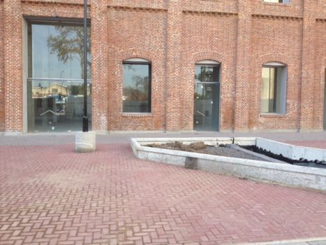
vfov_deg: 40.7
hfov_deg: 52.6
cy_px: 122
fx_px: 330
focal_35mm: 35
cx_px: 163
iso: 50
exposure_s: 1/251
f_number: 2.4
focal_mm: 4.28
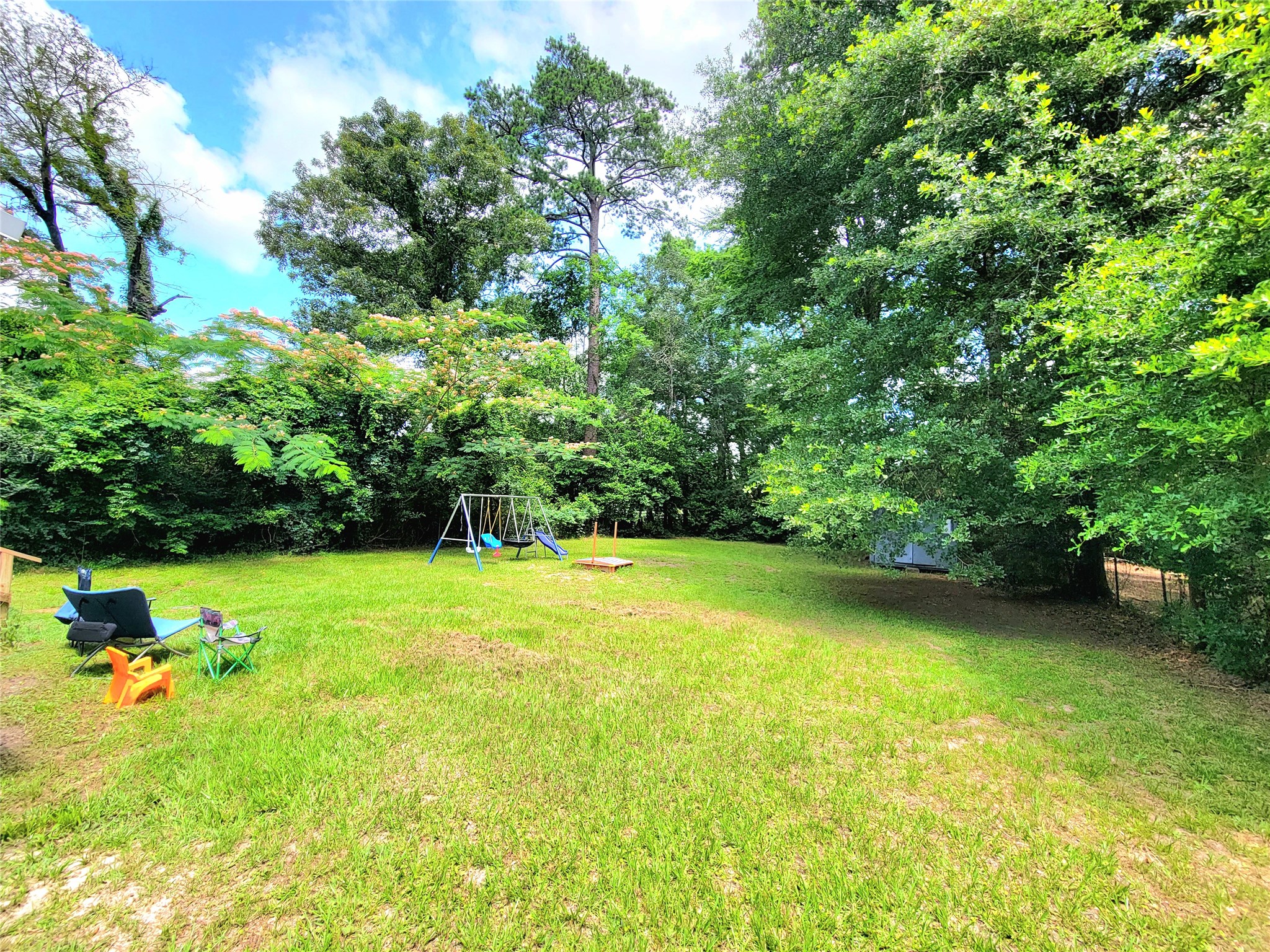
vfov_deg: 89.9
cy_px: 476
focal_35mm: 13
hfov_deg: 106.2
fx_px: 477
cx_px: 635
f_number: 2.2
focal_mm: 2.2
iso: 50
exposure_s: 1/625
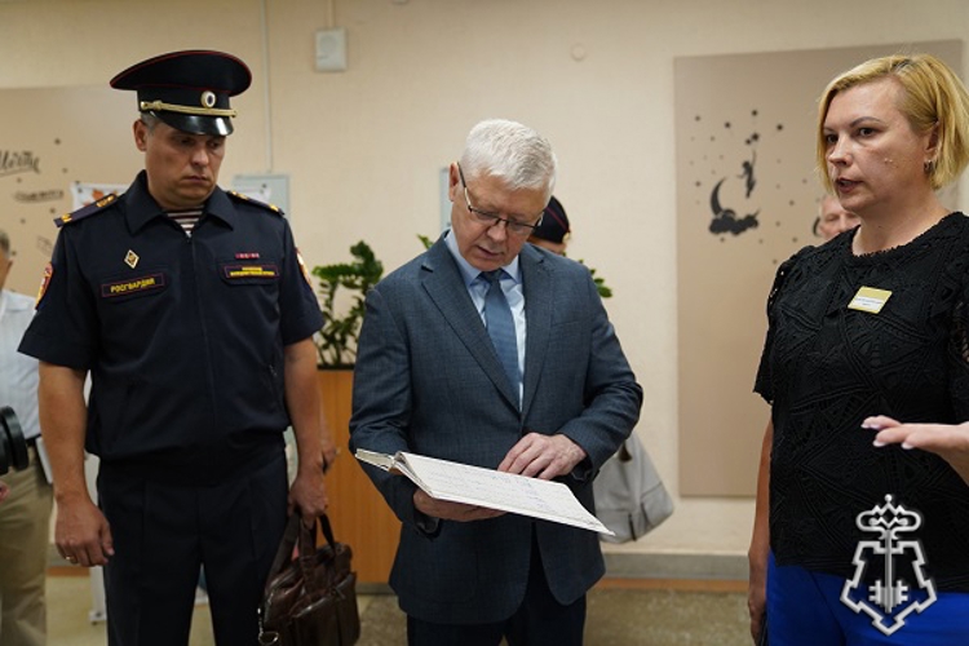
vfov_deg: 40.0
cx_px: 484
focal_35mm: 33
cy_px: 323
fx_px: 888
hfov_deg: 57.2
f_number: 2.8
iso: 2000
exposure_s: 1/500
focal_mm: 33
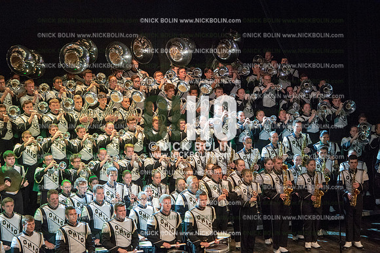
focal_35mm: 140
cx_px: 190
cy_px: 126
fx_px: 1477
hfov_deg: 14.7
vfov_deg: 9.8
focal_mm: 140
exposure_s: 1/2000
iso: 8000
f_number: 2.8
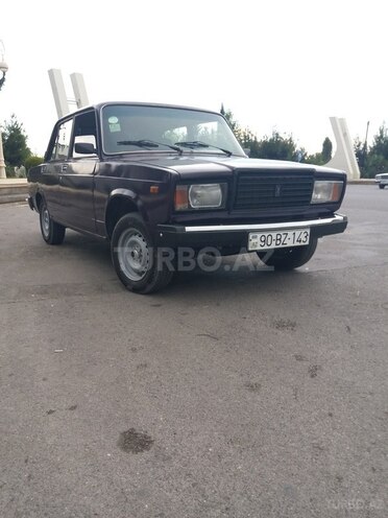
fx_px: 404
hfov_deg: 51.4
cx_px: 194
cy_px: 259
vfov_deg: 65.3
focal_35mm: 27
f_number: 1.9
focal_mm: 3.7
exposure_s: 1/158
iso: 40
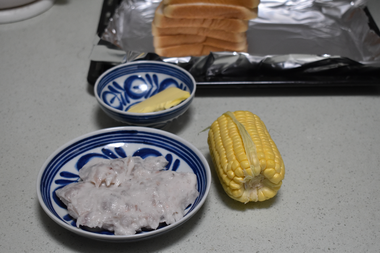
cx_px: 190
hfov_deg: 33.4
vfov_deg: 22.6
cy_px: 126
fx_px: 633
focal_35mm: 60
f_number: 5
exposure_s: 1/60
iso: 2000
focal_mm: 40
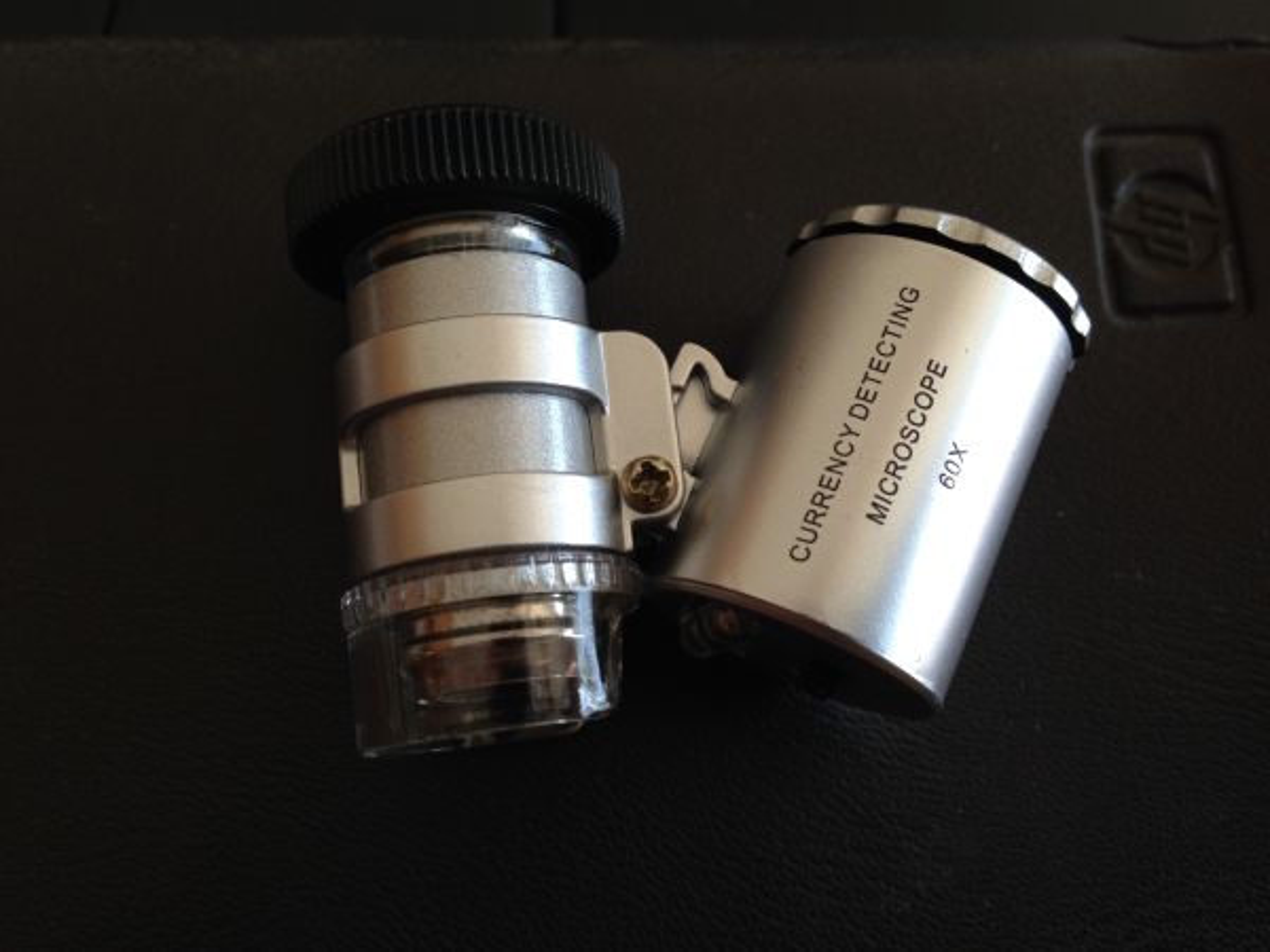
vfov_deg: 42.9
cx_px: 635
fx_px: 1211
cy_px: 476
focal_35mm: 33
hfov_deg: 55.4
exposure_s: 1/120
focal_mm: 4.12
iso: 80
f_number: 2.4
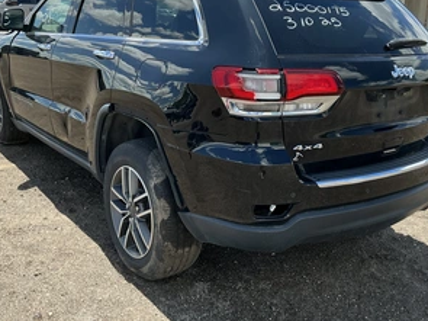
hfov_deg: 49.0
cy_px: 106
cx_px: 226
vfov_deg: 37.3
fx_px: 470
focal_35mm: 38
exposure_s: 1/739
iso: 25
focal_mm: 3
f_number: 1.8
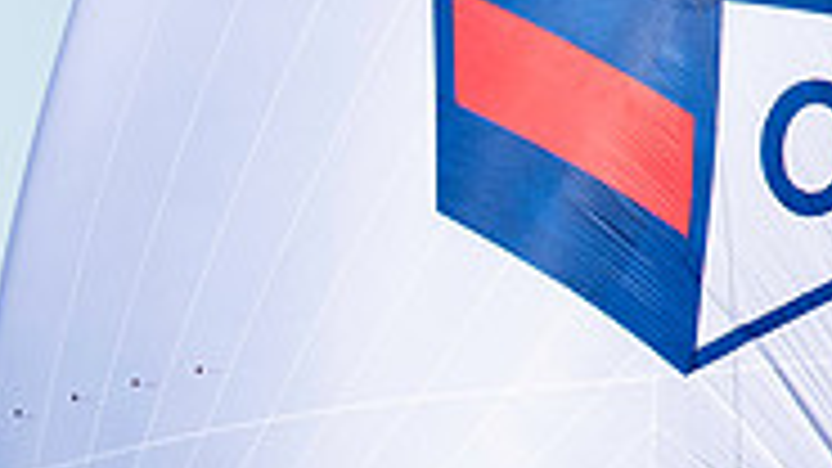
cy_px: 810
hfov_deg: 1.3
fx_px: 36793
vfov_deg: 0.7
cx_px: -380
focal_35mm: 1668
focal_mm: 300
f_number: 5
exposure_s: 1/2000
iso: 320
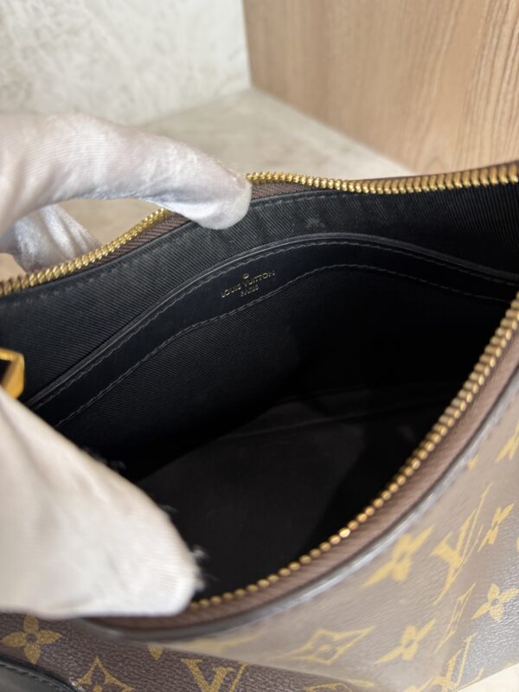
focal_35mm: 24
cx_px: 260
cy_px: 346
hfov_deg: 56.8
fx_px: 480
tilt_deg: -46.8
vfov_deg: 71.6
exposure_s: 1/60
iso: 125
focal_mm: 6.76
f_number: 1.78
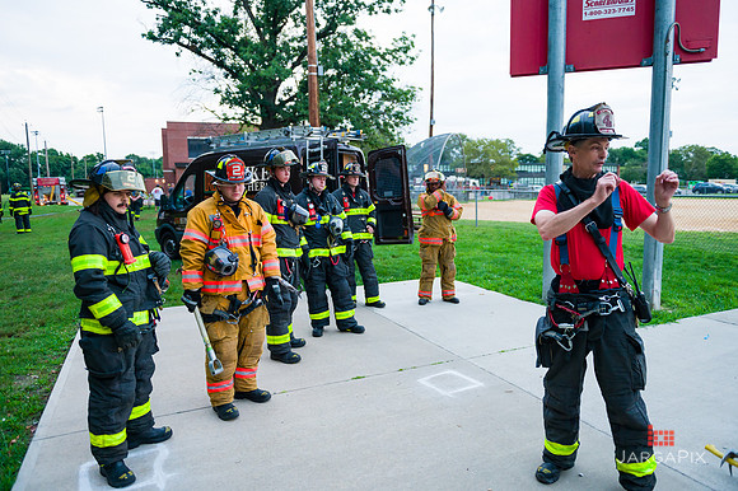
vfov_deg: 53.1
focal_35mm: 24
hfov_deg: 73.8
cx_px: 369
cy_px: 246
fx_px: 492
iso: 1600
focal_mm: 24
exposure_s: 1/200
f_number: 3.2
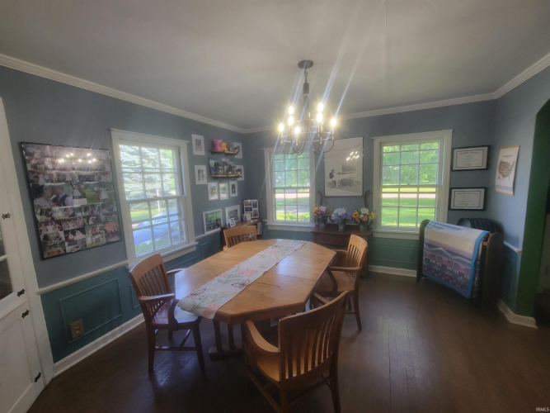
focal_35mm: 13
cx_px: 275
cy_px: 206
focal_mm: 2.2
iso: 125
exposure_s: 1/60
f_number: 2.2
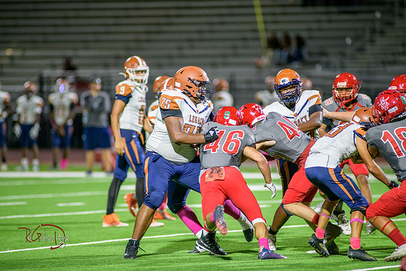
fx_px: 3384
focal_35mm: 300
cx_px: 203
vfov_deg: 4.6
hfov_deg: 6.9
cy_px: 136
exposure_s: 1/500
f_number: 2.8
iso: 2000
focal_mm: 300
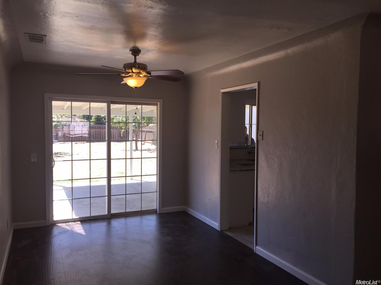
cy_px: 142
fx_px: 319
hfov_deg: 61.7
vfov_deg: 48.2
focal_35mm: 29
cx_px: 190
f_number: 2.2
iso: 32
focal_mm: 4.15
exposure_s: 1/247
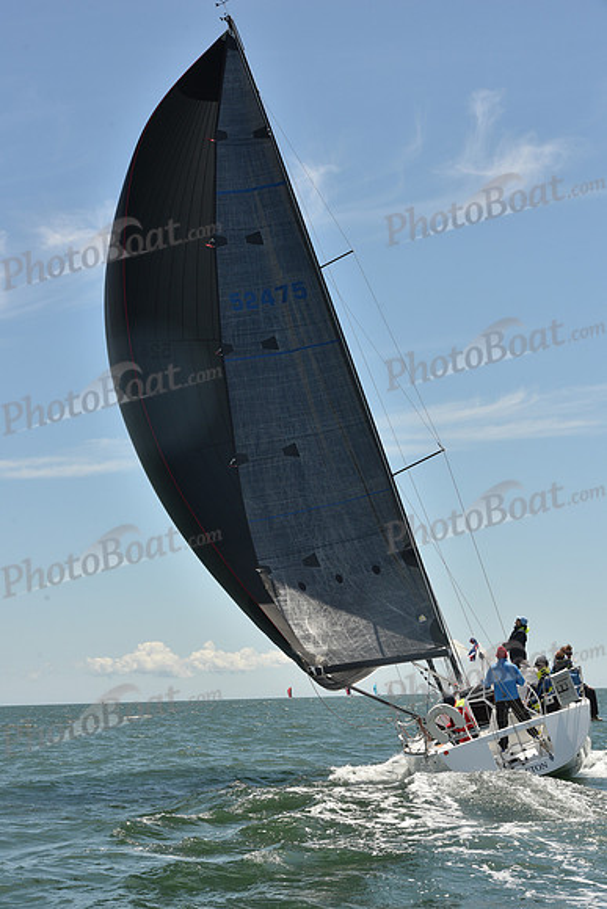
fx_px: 1769
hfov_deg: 19.5
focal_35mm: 70
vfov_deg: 28.8
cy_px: 454
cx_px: 304
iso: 320
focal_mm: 70
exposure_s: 1/800
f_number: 11
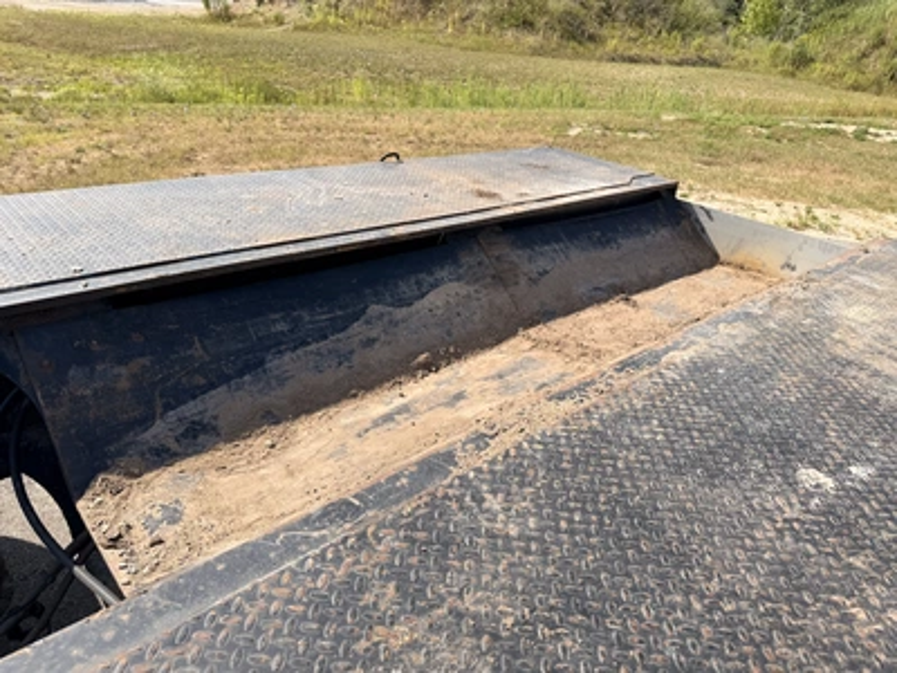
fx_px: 622
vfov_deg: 56.8
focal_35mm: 24
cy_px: 336
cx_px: 448
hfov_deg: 71.6
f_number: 1.78
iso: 80
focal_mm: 6.76
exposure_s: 1/2907
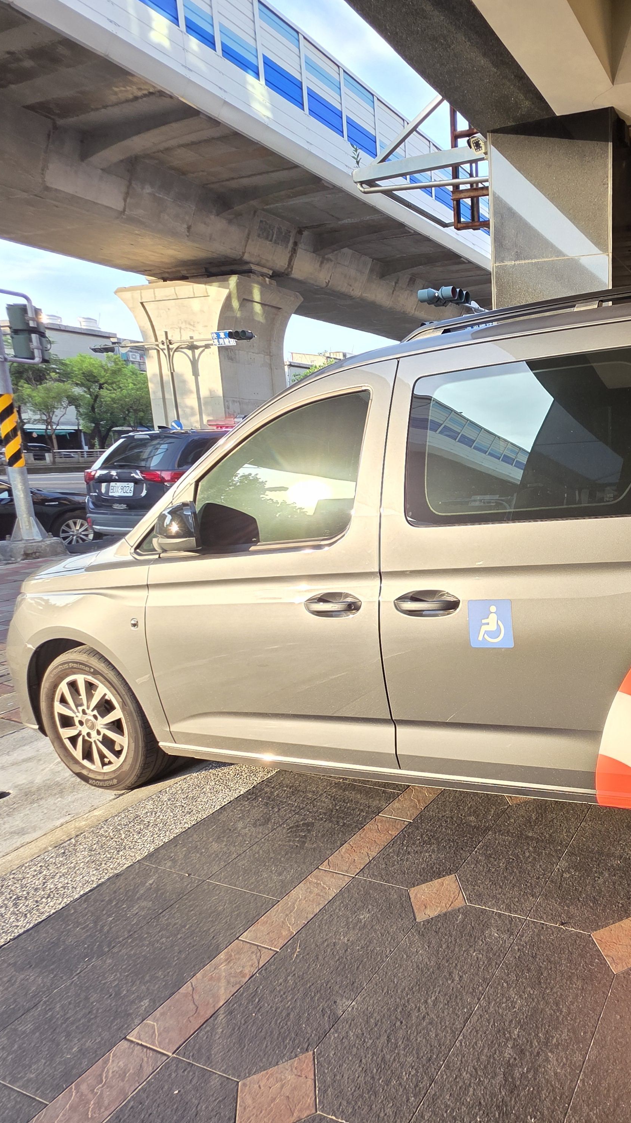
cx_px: 612
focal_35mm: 19
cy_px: 558
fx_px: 565
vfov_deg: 89.6
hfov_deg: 49.2
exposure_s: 1/120
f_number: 1.9
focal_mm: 2.2
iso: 32
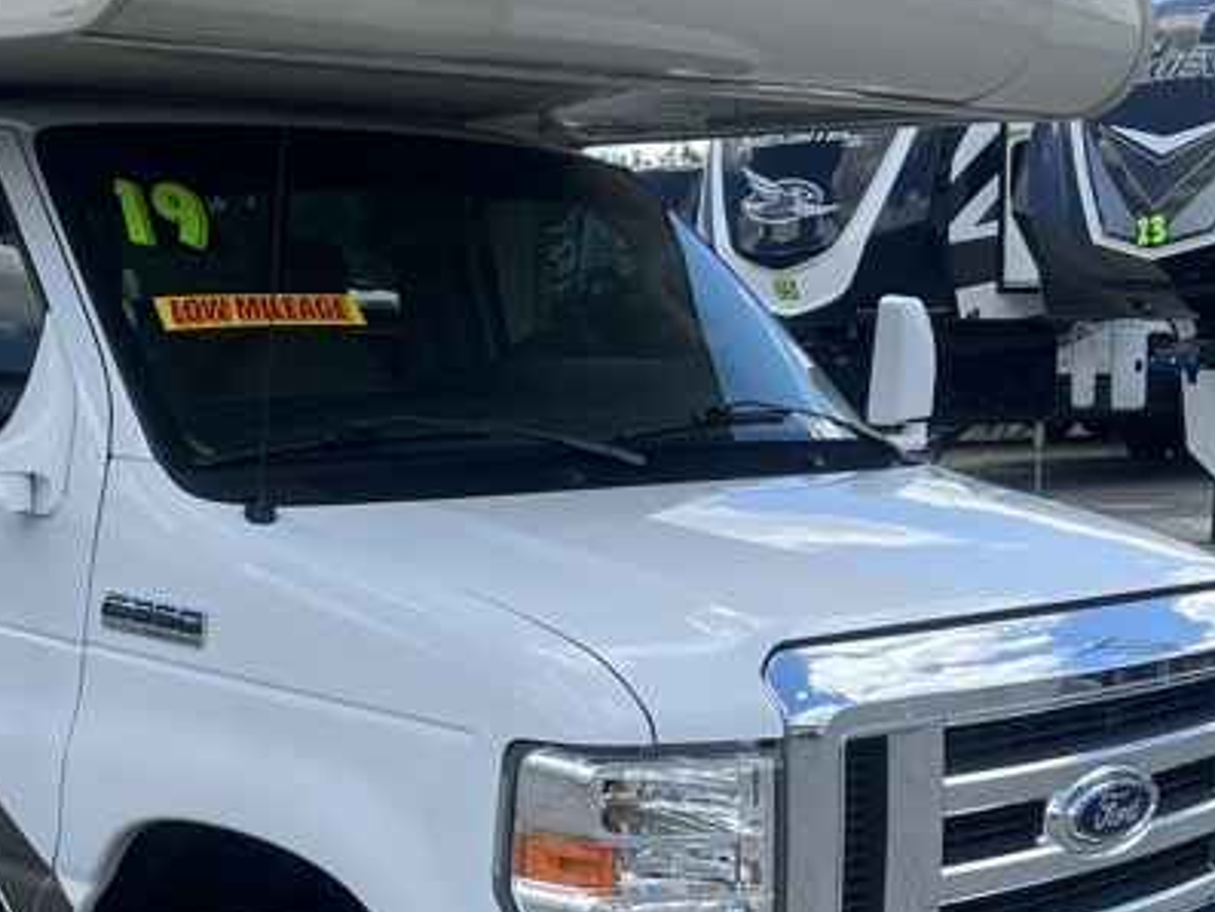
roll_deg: +0.7
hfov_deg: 28.6
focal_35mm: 67
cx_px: 318
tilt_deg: -4.9
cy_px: 539
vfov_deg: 21.9
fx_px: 2352
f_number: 1.5
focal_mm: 5.7
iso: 50
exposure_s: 1/2299
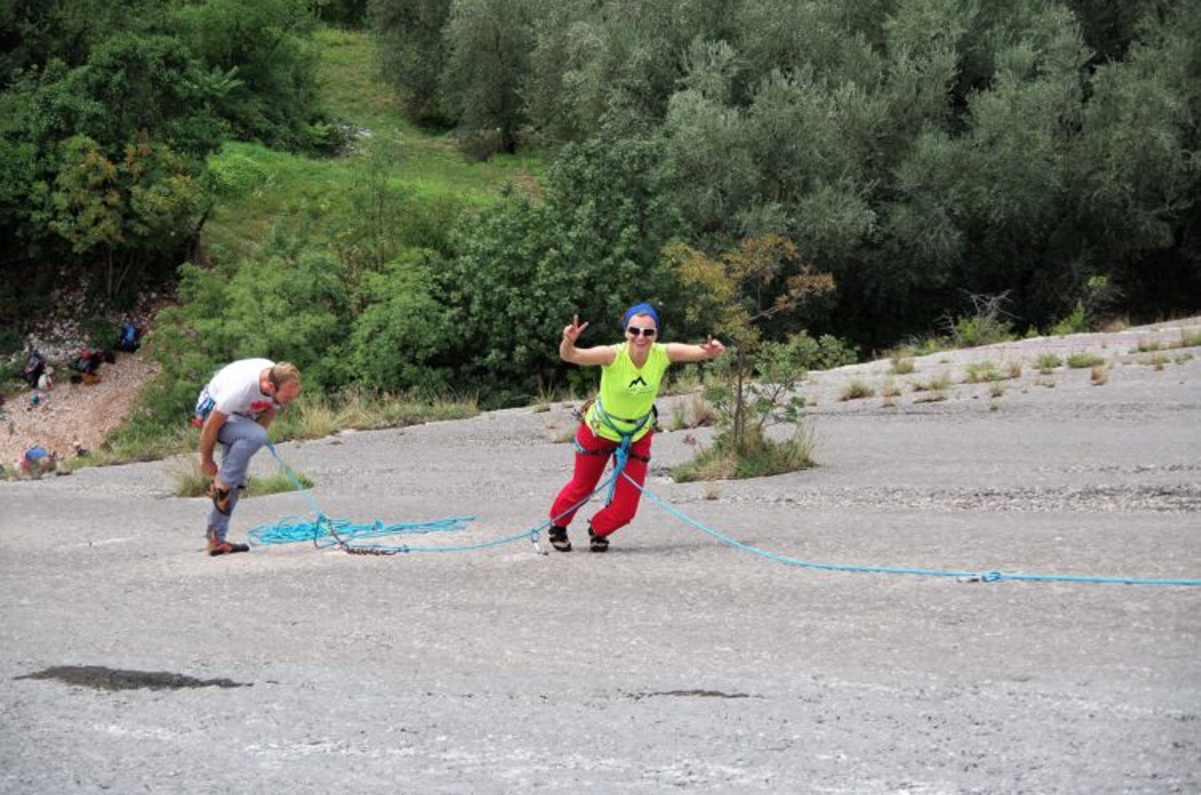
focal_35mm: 90
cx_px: 600
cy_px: 398
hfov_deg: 22.7
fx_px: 2996
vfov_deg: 15.1
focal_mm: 60
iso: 100
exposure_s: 1/500
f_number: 4.5
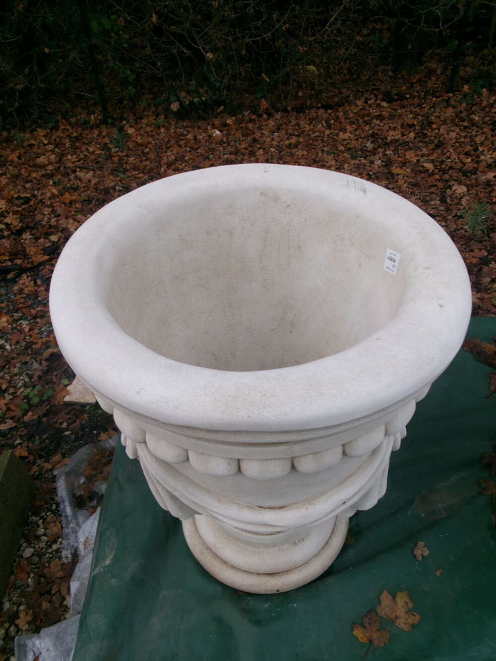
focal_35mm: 28
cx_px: 248
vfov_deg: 63.4
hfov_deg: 49.8
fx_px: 535
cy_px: 330
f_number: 3.9
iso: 136
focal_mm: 5.1
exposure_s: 1/34
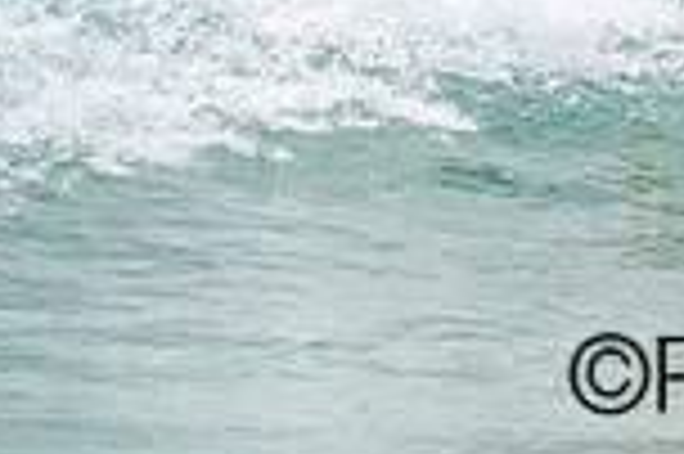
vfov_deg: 0.5
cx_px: 828
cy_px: -596
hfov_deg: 0.8
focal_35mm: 2599
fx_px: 49327
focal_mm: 540
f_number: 11
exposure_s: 1/2000
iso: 900
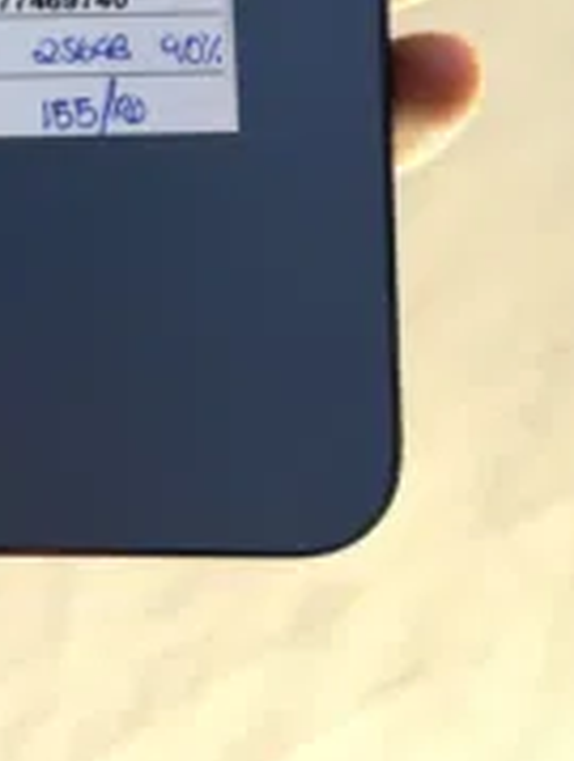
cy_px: -38
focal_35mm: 107
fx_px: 2357
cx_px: 51
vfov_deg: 17.8
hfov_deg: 13.7
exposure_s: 1/91
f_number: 1.78
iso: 100
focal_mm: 6.76
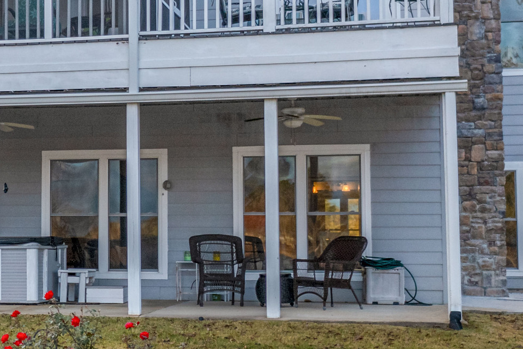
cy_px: 143
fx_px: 1278
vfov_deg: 15.5
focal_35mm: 88
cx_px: -27
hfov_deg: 22.1
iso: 100
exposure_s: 1/800
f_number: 3.2
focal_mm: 10.26
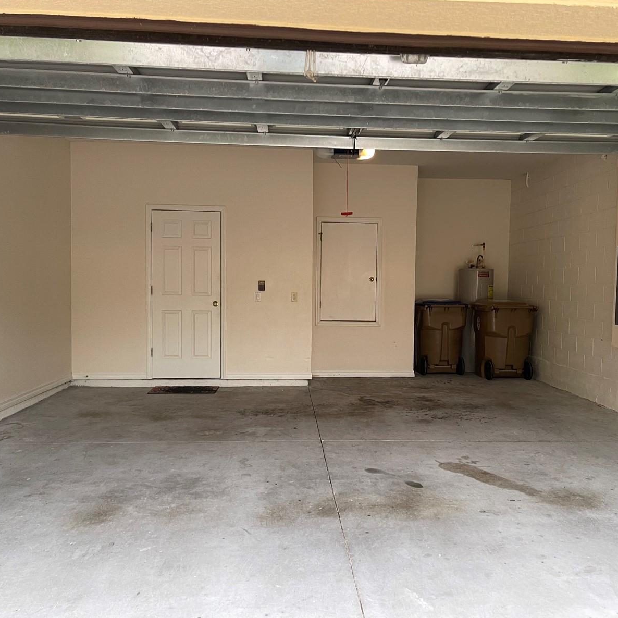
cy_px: 309
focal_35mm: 31
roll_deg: -1.5
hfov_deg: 52.5
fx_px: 626
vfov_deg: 52.5
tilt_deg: -3.0
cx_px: 336
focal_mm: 5.1
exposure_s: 1/68
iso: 125
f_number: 1.6
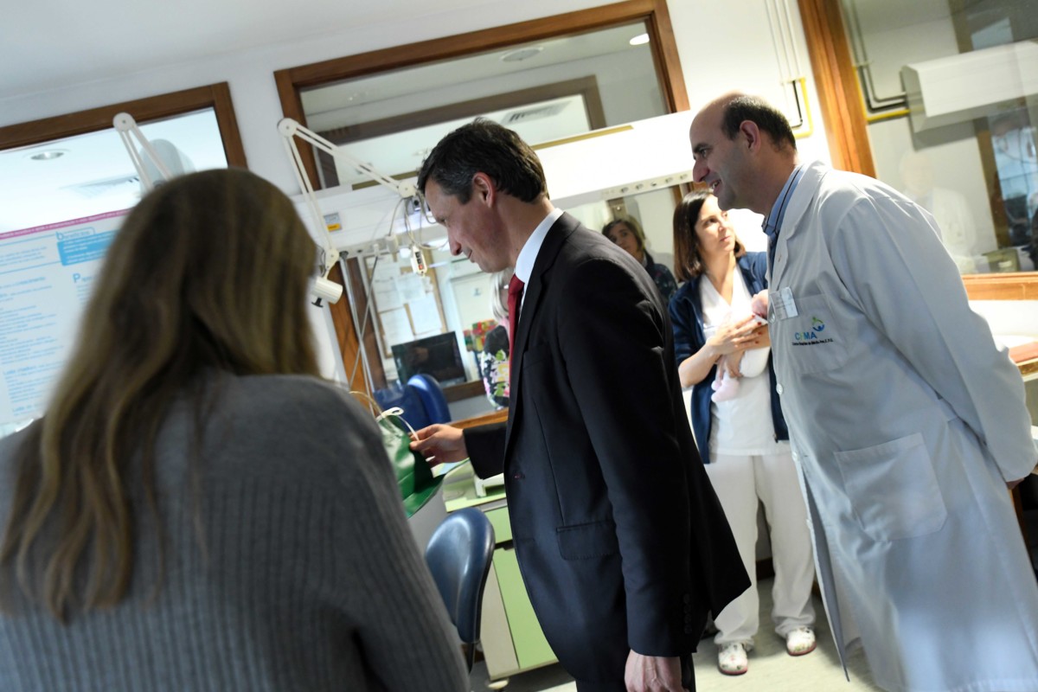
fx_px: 894
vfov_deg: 42.3
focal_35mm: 31
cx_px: 519
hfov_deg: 60.3
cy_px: 346
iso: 4000
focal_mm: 31
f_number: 3.5
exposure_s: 1/30
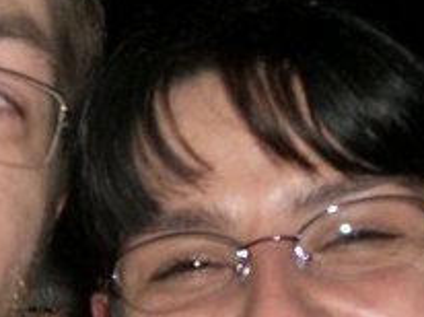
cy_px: 138
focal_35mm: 137
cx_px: 84
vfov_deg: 10.8
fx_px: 1676
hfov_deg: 14.3
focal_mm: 7.6
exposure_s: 1/60
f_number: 3
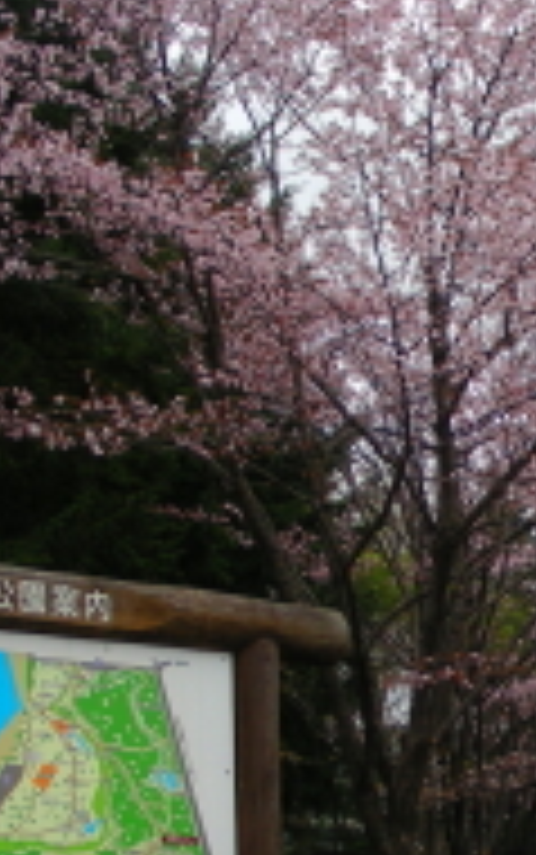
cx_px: 613
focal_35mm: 103
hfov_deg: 12.5
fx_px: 2404
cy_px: 547
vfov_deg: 20.1
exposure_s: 1/135
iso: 50
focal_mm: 6.8
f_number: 3.5
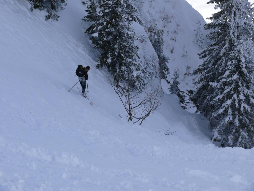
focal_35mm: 99
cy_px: 96
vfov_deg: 14.9
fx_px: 726
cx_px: 127
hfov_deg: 19.8
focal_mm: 20.9
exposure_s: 1/500
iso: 100
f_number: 6.3
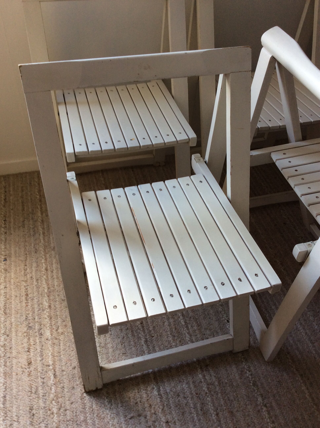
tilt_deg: -44.5
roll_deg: -1.7
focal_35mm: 32
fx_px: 395
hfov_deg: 44.1
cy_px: 214
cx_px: 160
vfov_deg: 56.9
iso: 40
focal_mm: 3.3
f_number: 2.4
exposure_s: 1/33
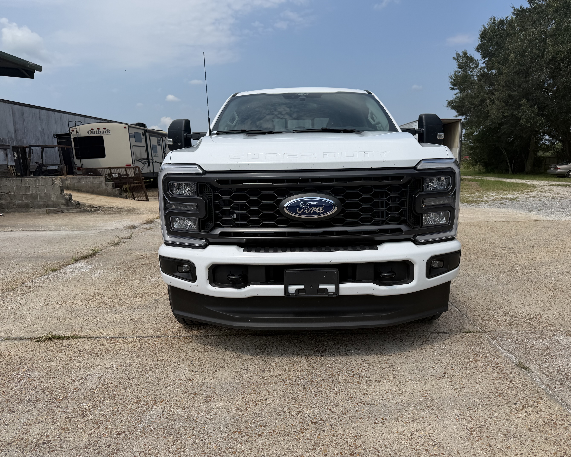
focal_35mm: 25
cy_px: 228
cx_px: 298
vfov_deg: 56.8
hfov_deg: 68.1
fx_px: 423
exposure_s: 1/7353
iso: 80
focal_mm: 6.76
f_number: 1.78
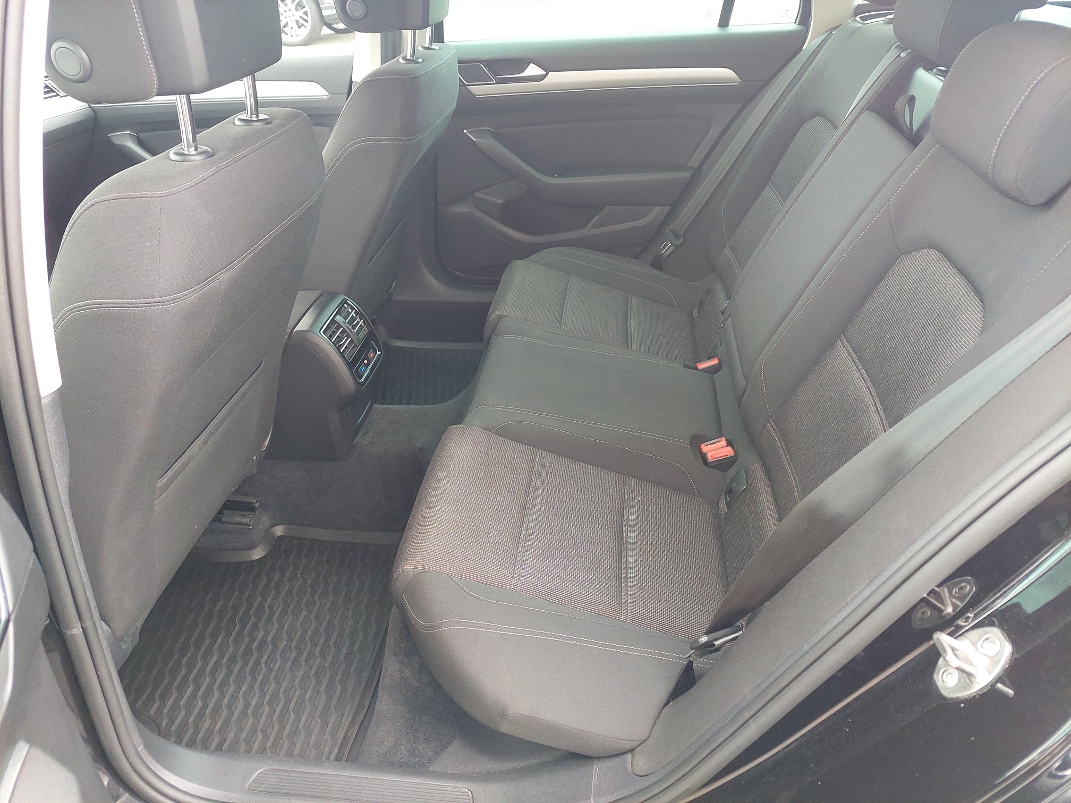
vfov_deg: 56.8
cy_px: 402
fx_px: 743
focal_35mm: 24
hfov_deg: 71.6
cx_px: 536
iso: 250
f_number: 1.8
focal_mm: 5.23
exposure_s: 1/100
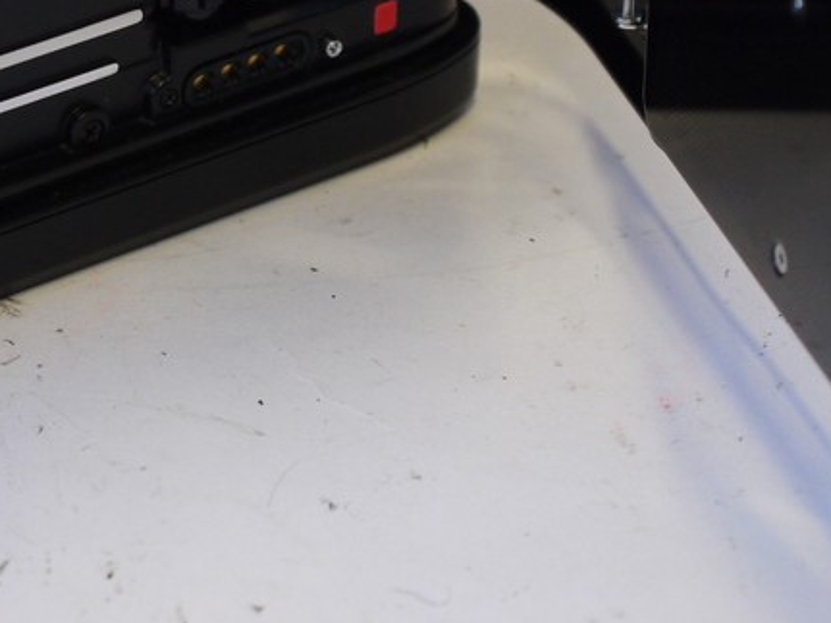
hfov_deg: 11.8
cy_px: 77
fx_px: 4008
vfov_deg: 8.9
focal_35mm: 167
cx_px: 116
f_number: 4
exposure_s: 1/125
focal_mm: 30
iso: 400
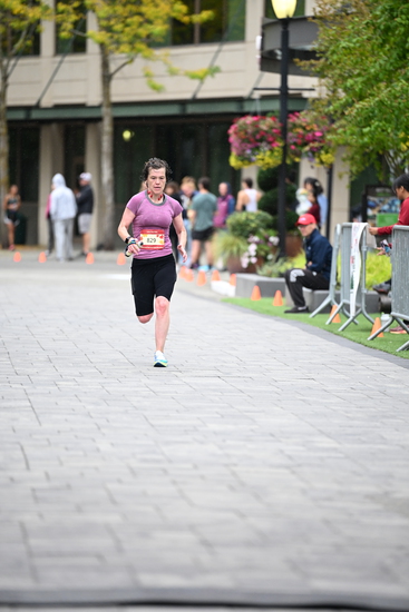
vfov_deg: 10.3
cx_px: 204
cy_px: 306
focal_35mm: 200
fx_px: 3406
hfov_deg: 6.9
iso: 1250
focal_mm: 200
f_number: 2.8
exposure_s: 1/1600
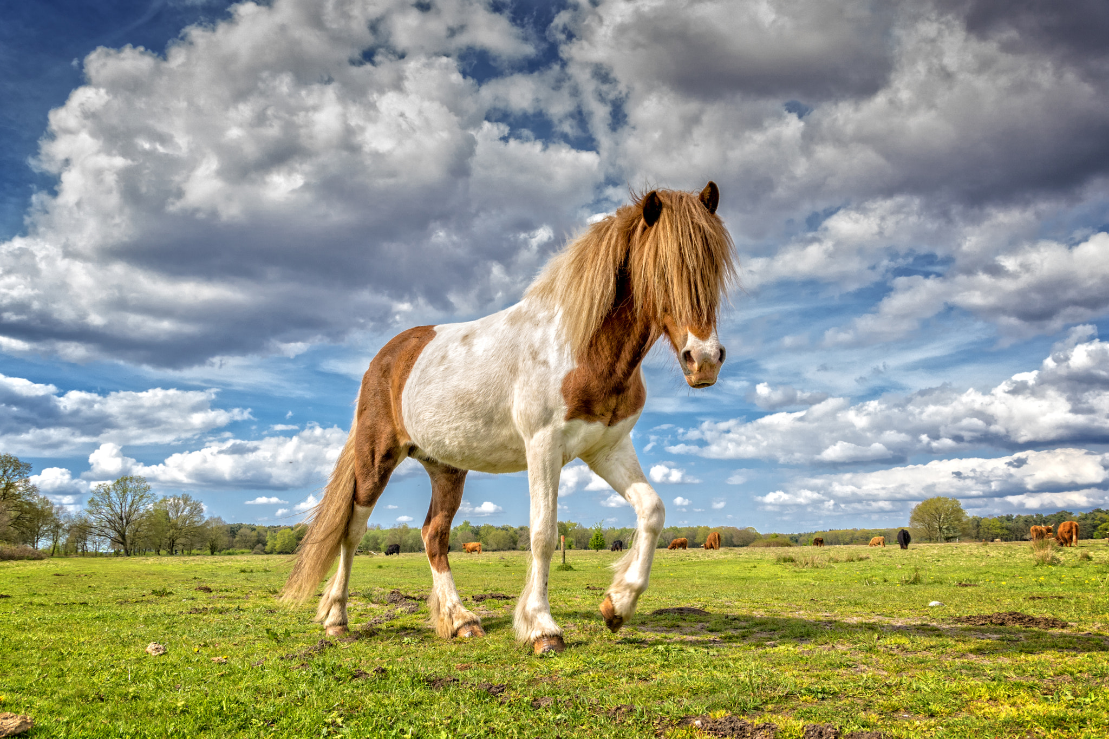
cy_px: 370
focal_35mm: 30
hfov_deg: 61.9
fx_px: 924
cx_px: 554
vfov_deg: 43.6
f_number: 7.1
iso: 400
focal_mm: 20
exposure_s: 1/400
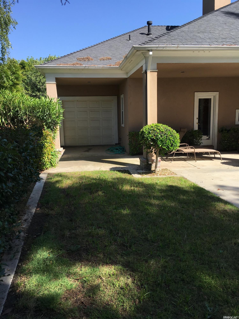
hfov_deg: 48.2
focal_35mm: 29
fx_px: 267
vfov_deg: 61.7
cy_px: 160
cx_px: 120
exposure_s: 1/801
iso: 25
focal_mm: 4.15
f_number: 2.2
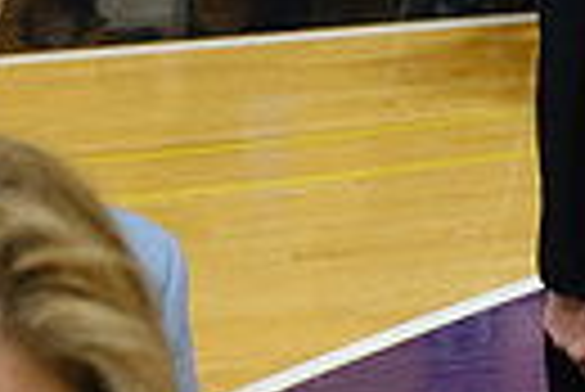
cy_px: -331
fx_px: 3986
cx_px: 891
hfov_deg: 8.2
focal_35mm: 245
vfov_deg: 5.5
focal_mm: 36.5
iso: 1250
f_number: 3.2
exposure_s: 1/100
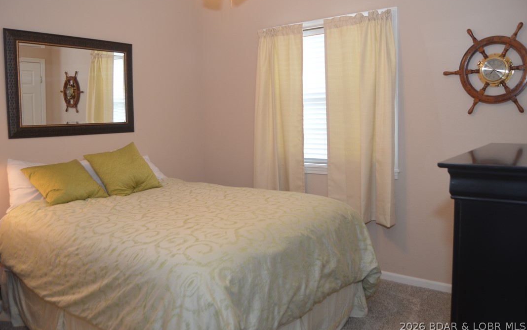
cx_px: 260
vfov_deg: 44.5
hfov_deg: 66.5
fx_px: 402
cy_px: 156
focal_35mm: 28
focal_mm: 18
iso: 400
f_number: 4
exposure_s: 1/60
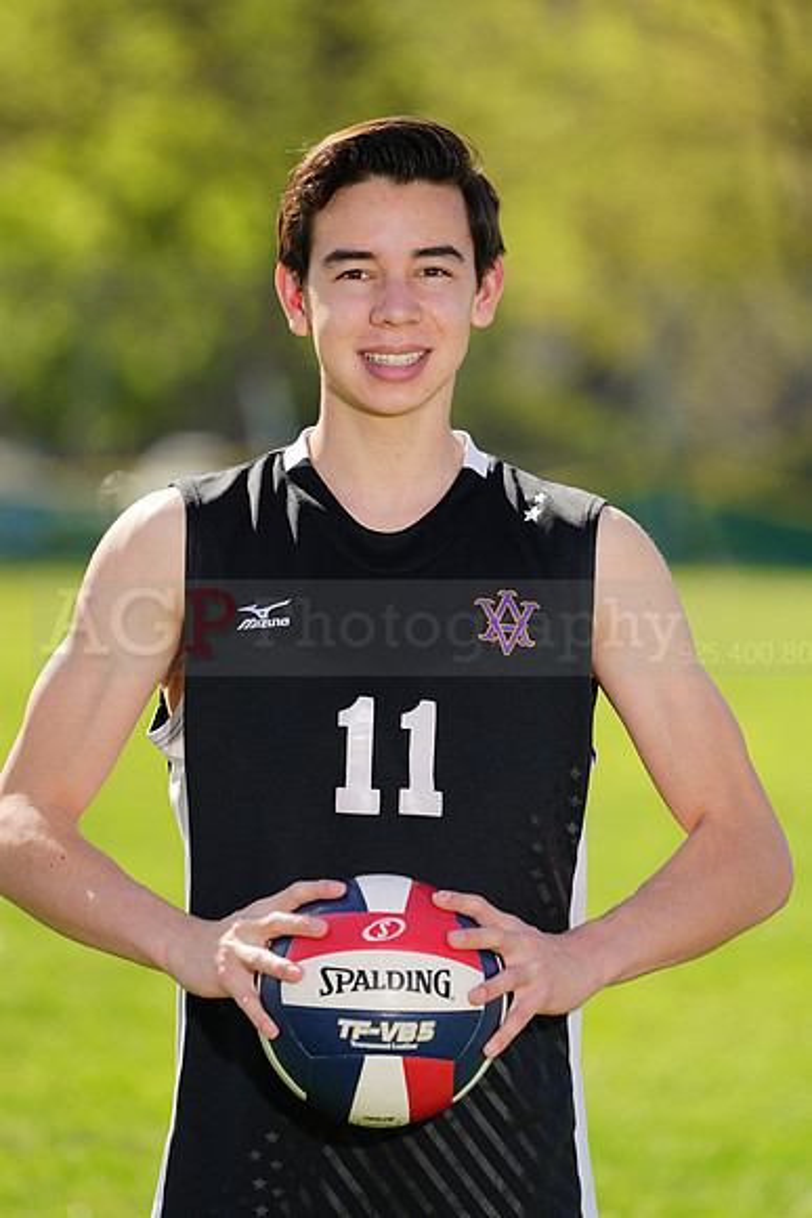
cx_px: 406
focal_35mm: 348
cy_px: 609
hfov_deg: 4.0
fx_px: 11766
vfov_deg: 5.9
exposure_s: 1/200
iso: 64
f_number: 6.3
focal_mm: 348
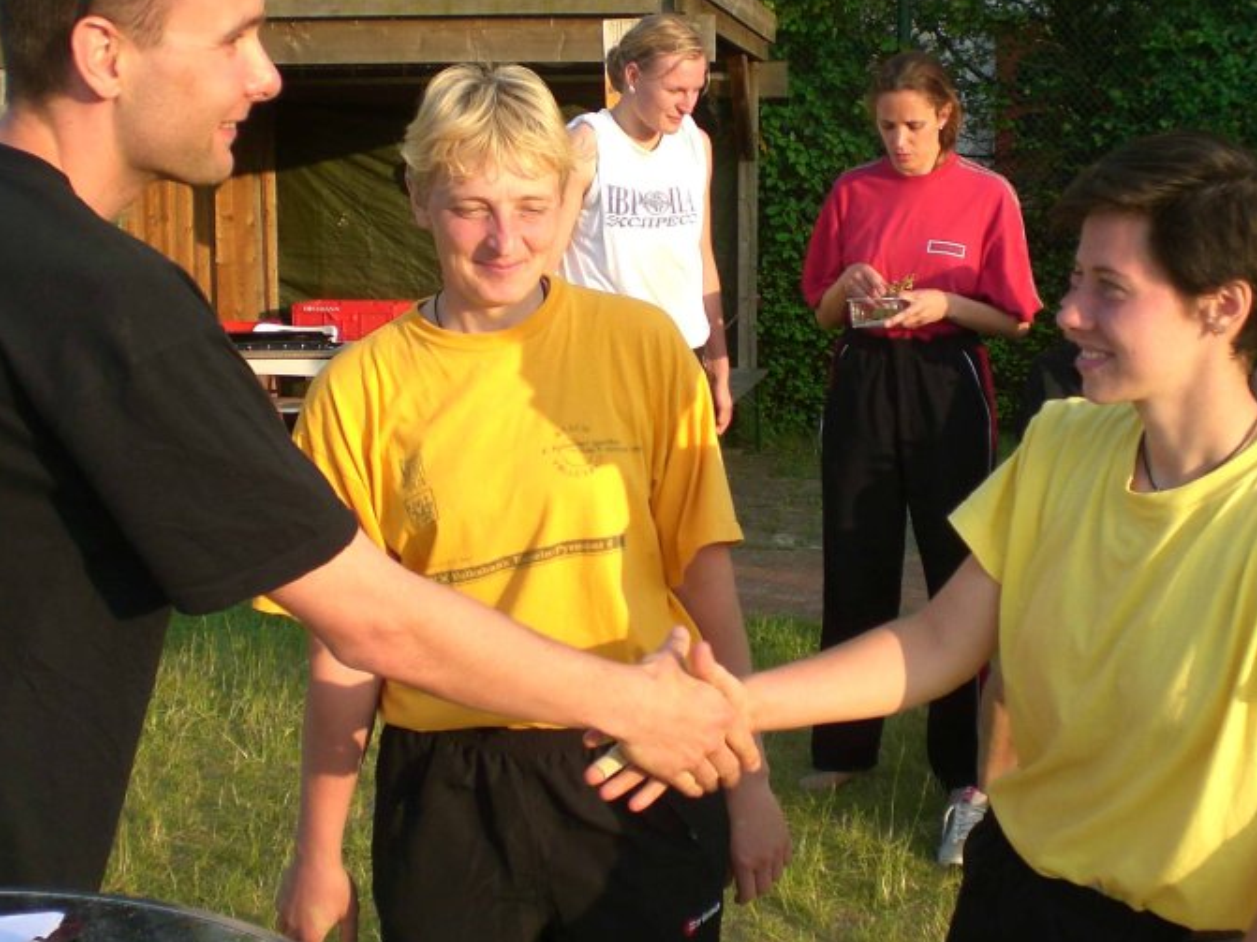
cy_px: 330
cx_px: 702
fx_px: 2106
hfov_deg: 33.2
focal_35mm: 58
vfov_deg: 25.1
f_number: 3.1
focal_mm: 6.3
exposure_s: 1/320
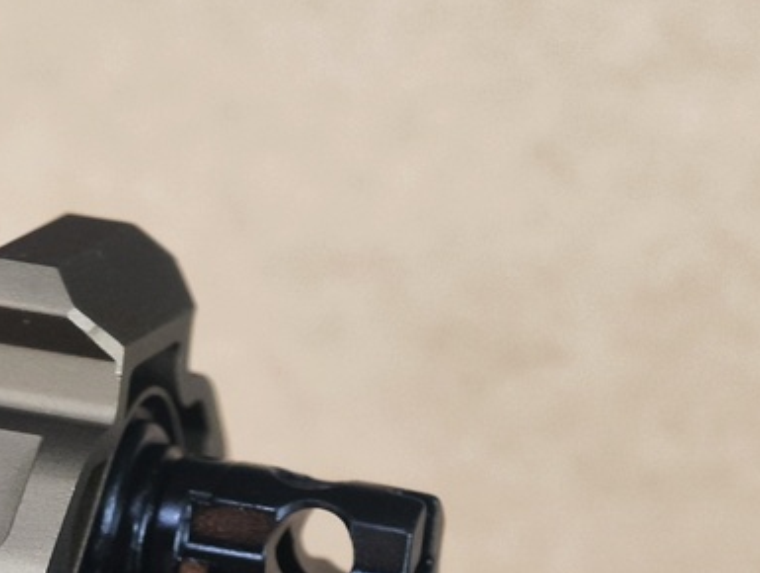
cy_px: 648
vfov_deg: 5.6
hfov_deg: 7.4
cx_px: 41
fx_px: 5827
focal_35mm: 265
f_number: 2.67
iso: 1264
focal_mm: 22.48
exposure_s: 1/30
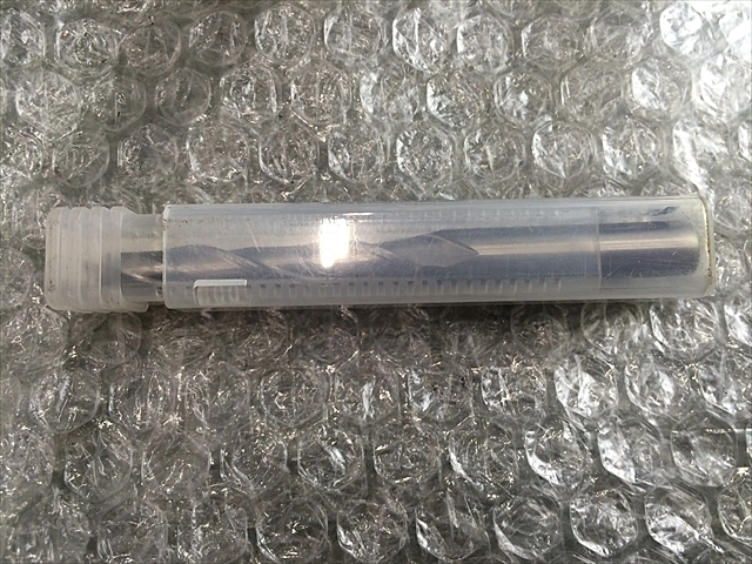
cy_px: 282
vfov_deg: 48.2
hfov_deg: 61.7
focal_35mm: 29
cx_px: 376
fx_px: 630
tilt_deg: -80.5
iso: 64
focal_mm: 4.15
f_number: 2.2
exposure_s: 1/30
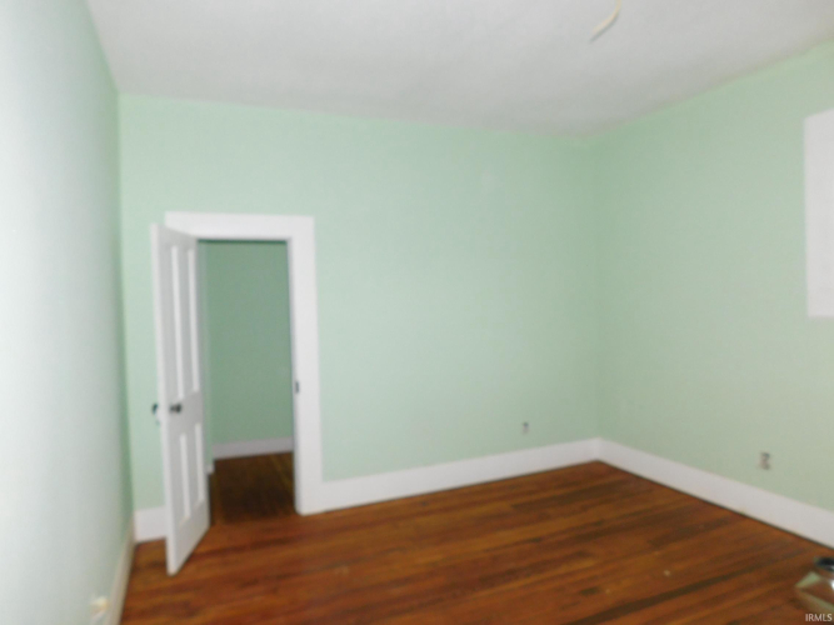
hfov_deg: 73.9
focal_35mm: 23
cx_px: 417
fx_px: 554
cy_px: 312
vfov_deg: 58.9
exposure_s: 1/30
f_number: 3
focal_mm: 4
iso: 200
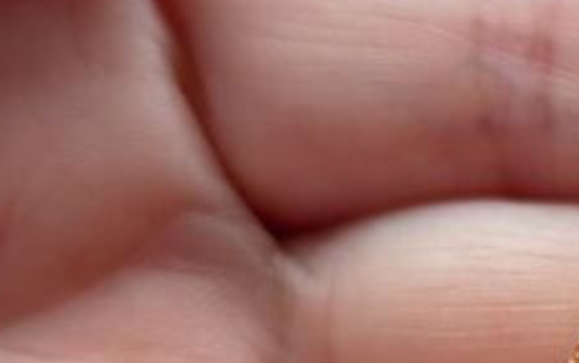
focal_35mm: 95
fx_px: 1501
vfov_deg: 13.0
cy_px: 557
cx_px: 673
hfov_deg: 20.6
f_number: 1.7
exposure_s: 1/427
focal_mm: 4.53
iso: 27
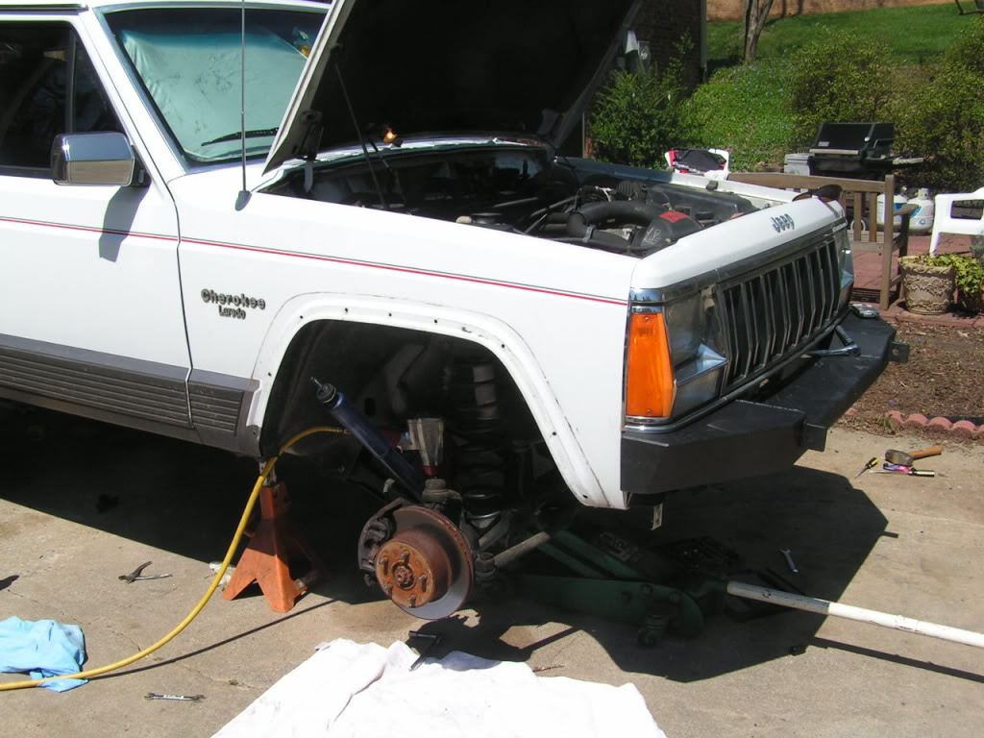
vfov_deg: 37.7
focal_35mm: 38
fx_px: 1080
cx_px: 492
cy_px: 369
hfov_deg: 49.0
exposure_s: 1/500
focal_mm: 6.3
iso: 50
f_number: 5.6
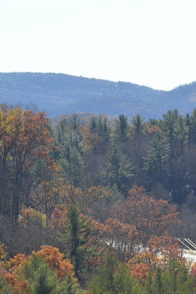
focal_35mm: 272
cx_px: 175
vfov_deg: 7.6
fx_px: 2222
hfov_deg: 5.0
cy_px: 147
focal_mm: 120
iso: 100
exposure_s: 1/200
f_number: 10
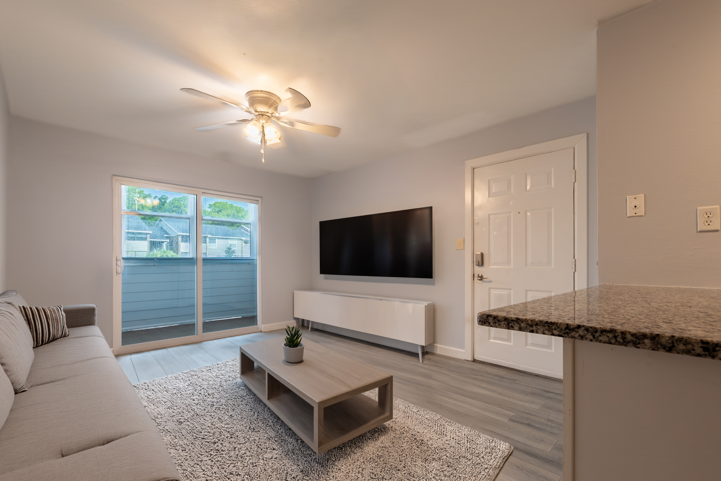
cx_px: 360
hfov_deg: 100.4
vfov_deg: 77.3
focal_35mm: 15
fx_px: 300
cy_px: 240
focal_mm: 10
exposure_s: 1/20
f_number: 9
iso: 100
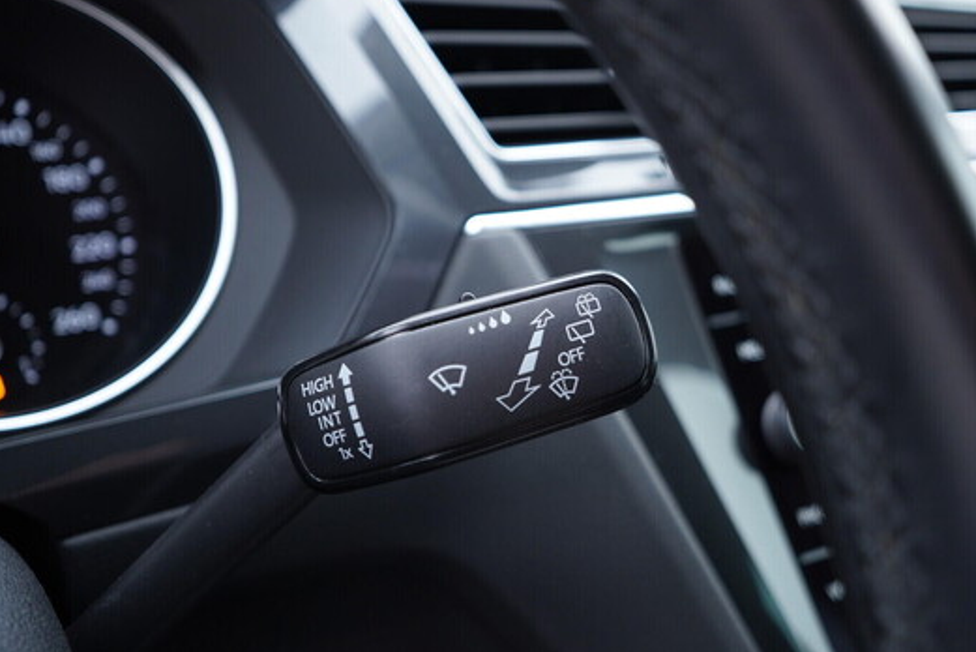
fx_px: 1031
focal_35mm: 38
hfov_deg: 50.7
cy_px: 331
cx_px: 504
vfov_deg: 35.1
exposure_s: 1/40
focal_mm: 24
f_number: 2.8
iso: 320
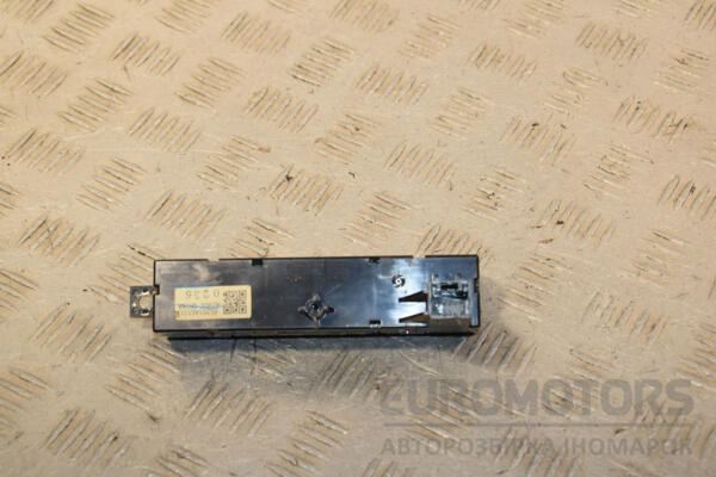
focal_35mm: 75
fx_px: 1492
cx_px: 358
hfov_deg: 27.0
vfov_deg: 18.2
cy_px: 238
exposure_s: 1/200
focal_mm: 50
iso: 800
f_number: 7.1
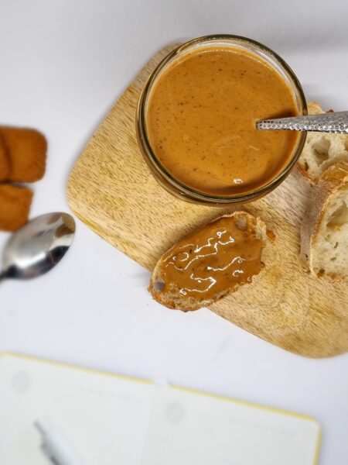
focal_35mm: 26
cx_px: 174
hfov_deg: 53.1
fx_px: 349
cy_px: 232
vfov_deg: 67.3
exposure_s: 1/100
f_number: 1.8
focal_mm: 5.4
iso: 50
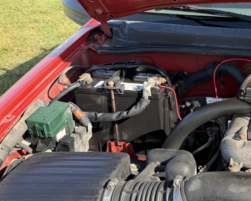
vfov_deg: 27.4
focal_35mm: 55
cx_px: 294
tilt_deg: -27.3
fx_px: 409
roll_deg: -2.4
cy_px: 138
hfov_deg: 29.7
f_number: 1.78
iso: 80
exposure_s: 1/822
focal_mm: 6.76
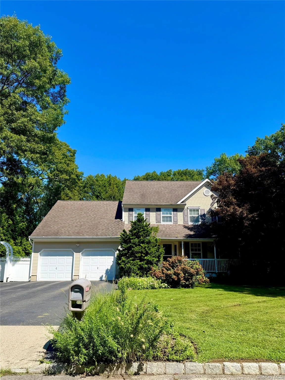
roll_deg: +2.0
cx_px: 142
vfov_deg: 71.6
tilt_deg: +12.9
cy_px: 190
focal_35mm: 24
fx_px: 263
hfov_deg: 56.8
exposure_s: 1/3425
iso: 80
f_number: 1.78
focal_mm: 6.76
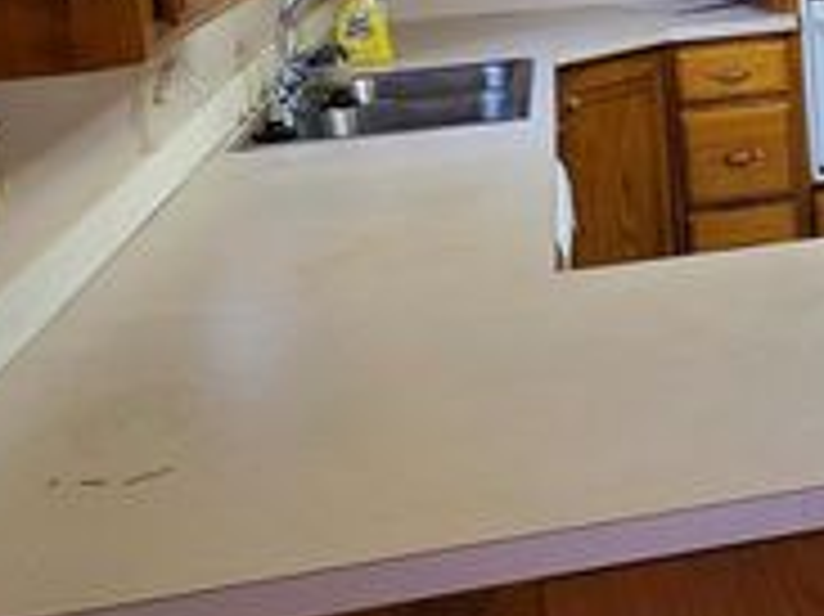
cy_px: -52
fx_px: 1689
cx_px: 1063
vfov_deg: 19.8
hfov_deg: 24.1
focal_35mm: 71
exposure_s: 1/40
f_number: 2.4
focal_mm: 4.3
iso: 200
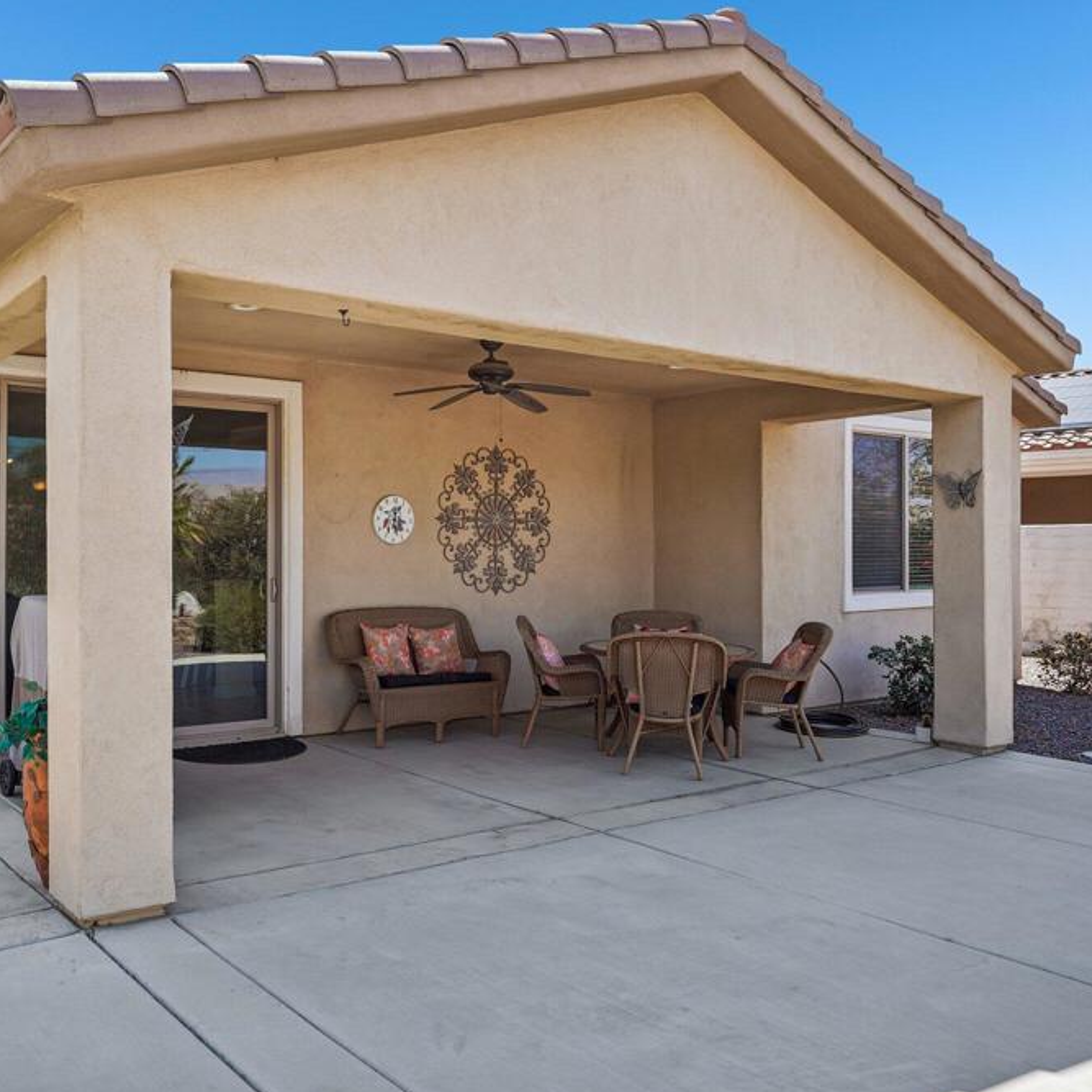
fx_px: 1071
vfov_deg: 54.0
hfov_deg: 53.2
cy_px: 545
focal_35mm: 30
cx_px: 388
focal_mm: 23
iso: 100
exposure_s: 1/100
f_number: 8
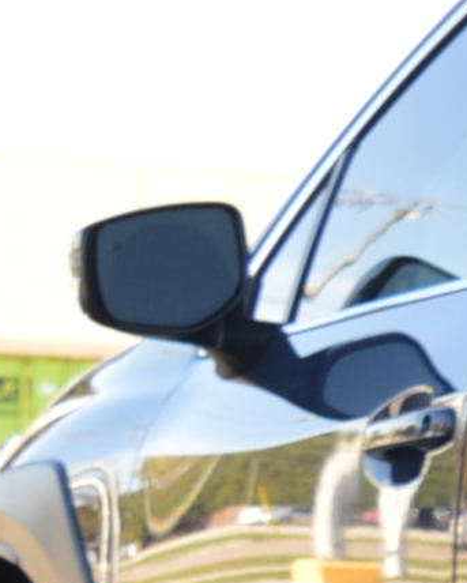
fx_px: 4090
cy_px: 549
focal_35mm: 237
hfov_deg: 5.7
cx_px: 1770
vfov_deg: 8.1
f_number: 5.6
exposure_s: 1/125
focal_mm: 24
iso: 180
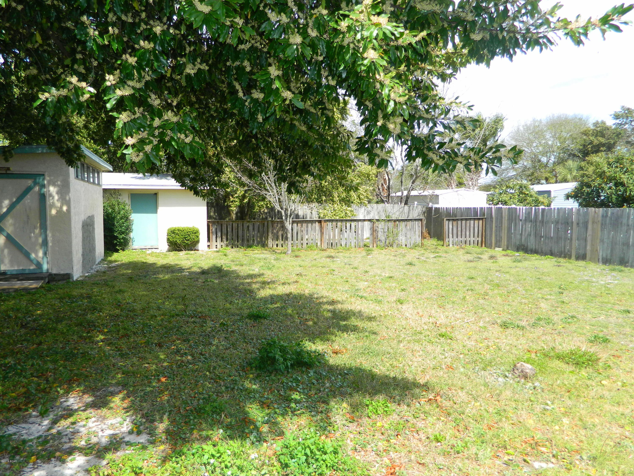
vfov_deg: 54.9
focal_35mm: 25
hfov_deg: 69.4
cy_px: 238
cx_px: 317
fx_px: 458
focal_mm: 4.5
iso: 110
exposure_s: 1/500
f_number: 3.1
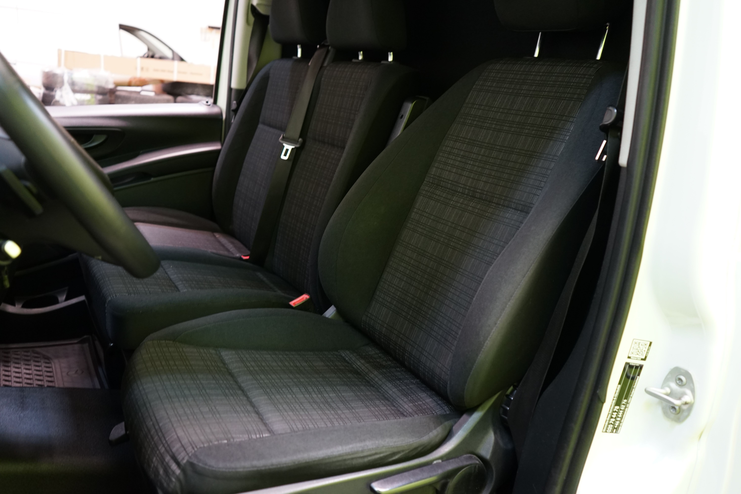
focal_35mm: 28
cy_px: 247
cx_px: 370
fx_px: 576
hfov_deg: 65.5
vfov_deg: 46.4
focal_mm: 28
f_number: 3.5
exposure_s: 1/30
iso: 1250
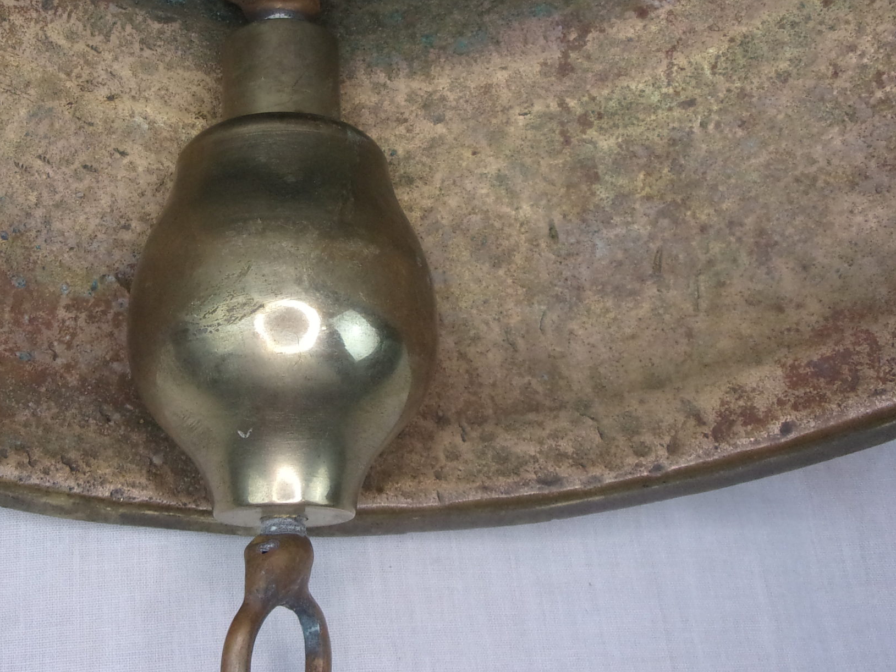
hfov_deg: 42.3
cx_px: 295
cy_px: 261
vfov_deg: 32.8
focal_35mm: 44
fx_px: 1139
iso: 199
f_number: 3.9
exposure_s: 1/125
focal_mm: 5.1
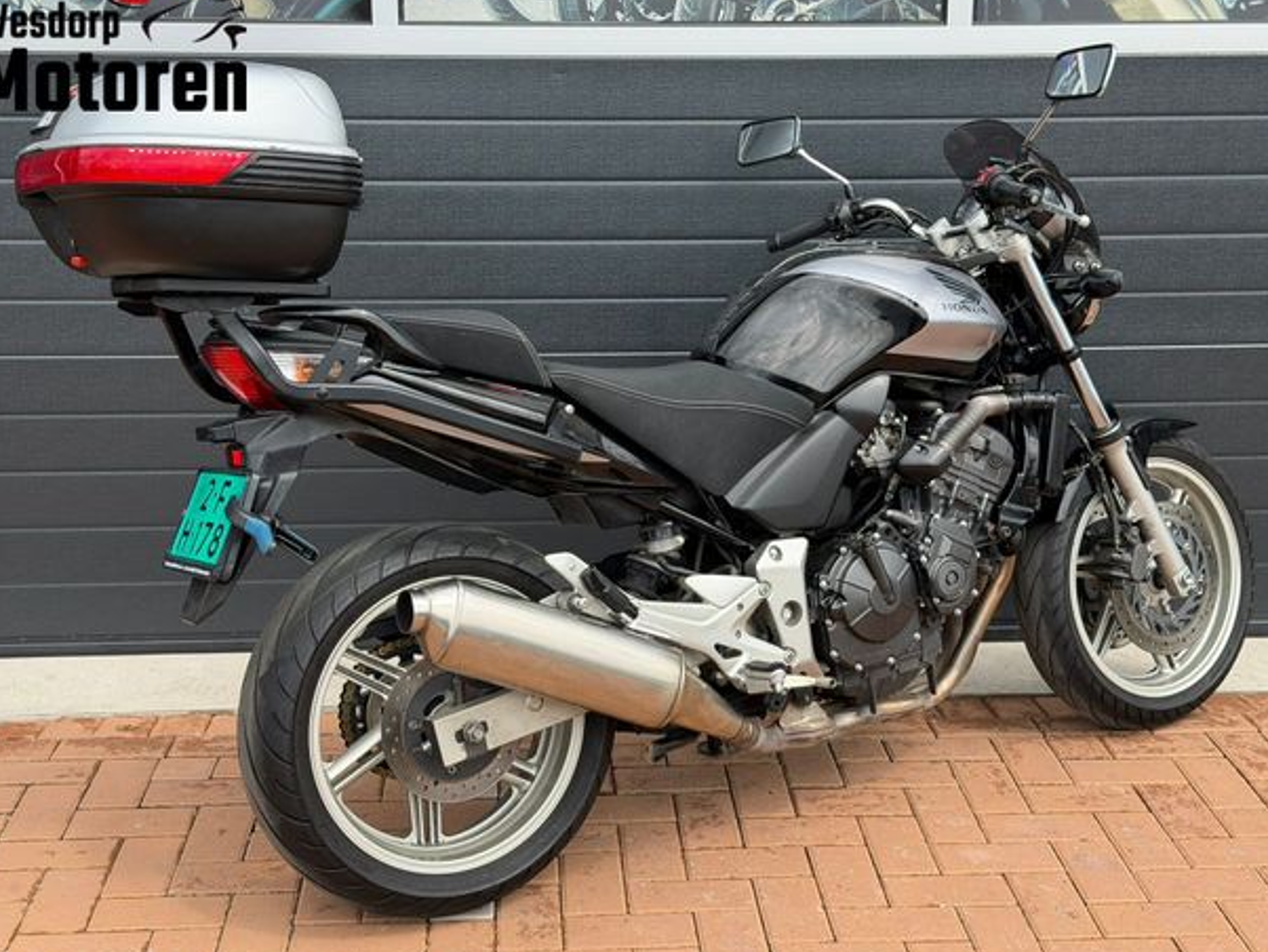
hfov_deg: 37.5
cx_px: 651
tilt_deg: -14.1
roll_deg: -0.4
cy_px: 476
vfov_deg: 28.6
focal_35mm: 51
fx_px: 1869
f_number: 1.78
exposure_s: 1/1980
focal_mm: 6.76
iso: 100
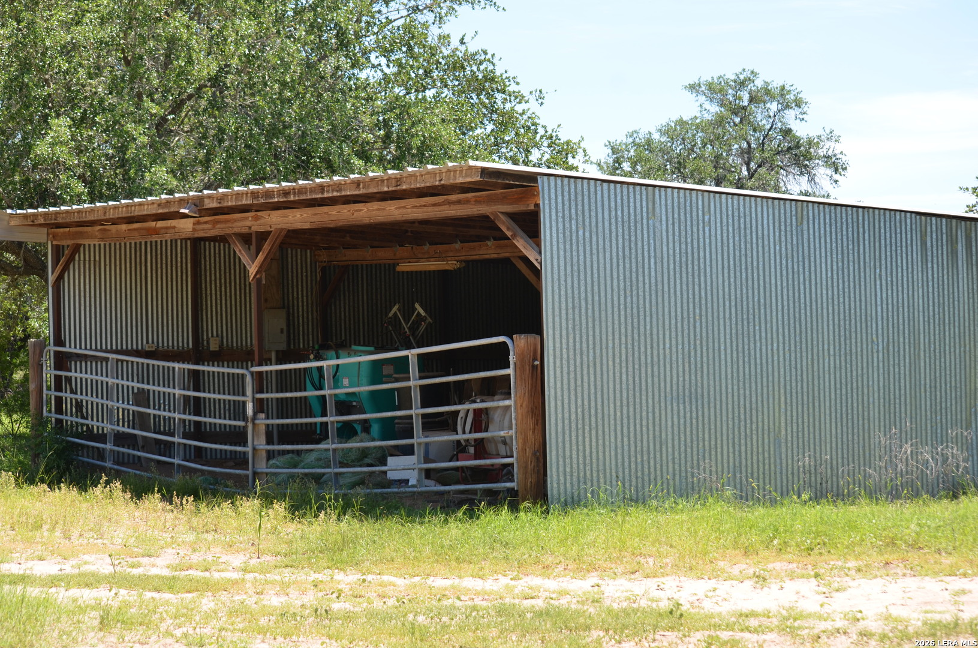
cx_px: 489
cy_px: 324
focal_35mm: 82
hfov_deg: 24.7
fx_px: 2236
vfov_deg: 16.5
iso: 125
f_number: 7.1
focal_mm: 55
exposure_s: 1/200
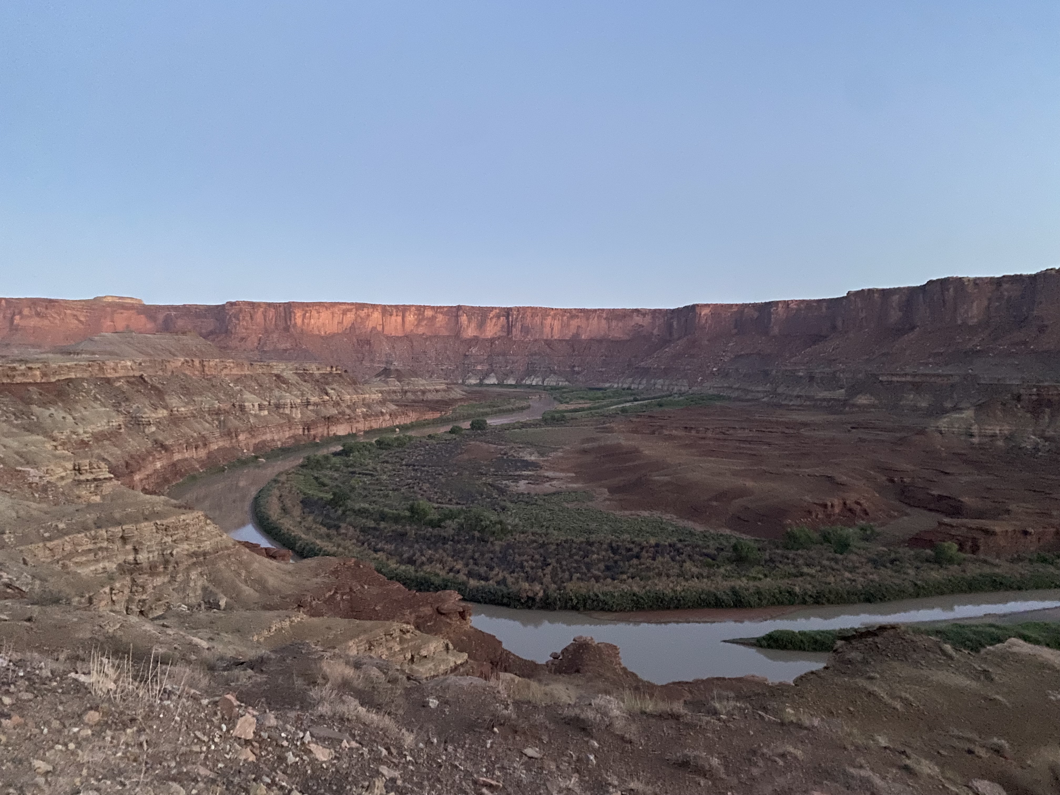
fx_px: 796
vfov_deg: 53.1
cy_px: 398
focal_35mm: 26
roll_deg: -0.1
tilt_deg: -2.3
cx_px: 530
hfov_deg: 67.3
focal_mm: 4.25
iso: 1000
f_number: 1.8
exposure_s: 1/24
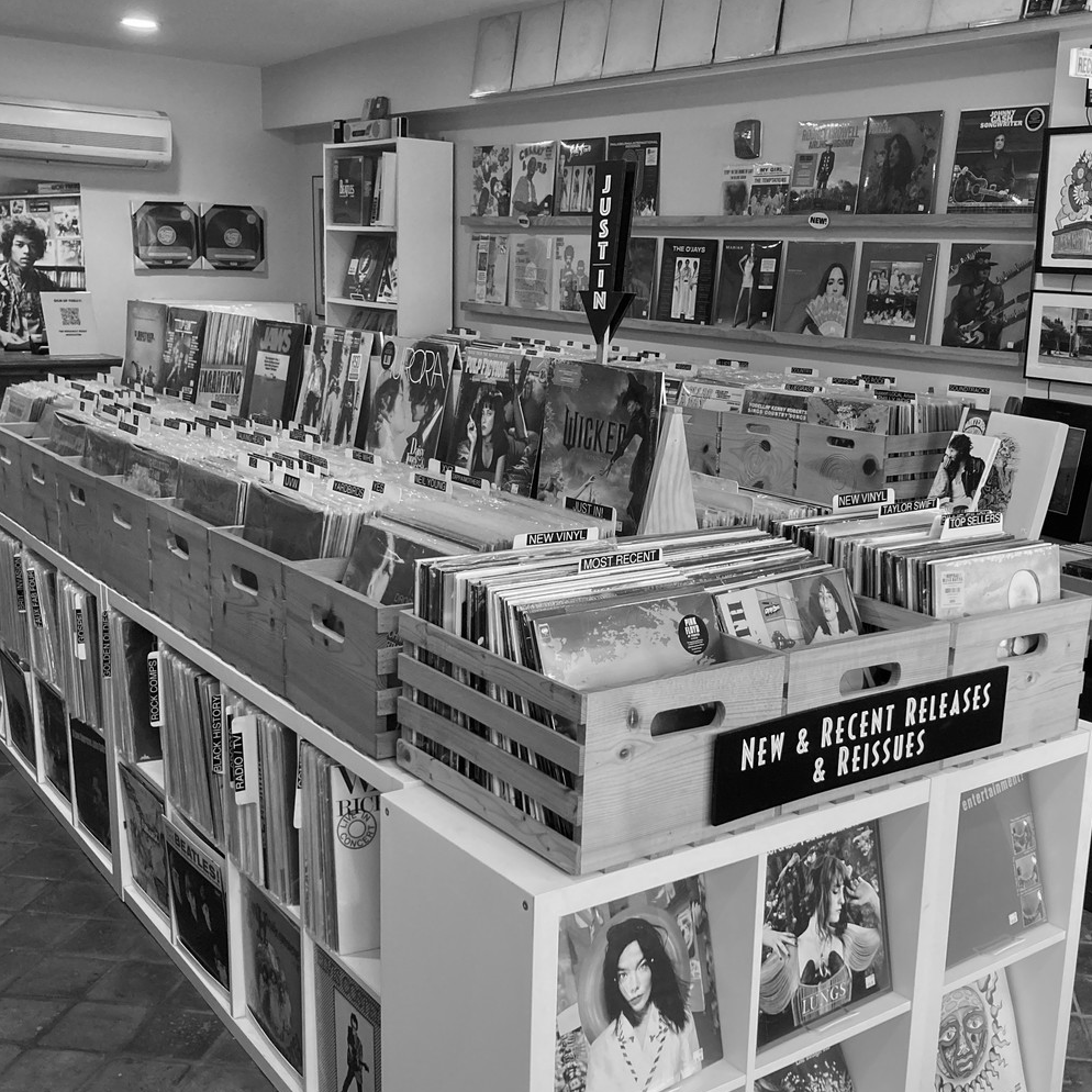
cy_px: 543
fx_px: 1213
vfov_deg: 48.5
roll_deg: -3.3
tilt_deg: -13.7
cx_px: 731
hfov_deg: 47.6
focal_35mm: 34
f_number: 1.8
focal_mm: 3.99
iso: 160
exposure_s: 1/60
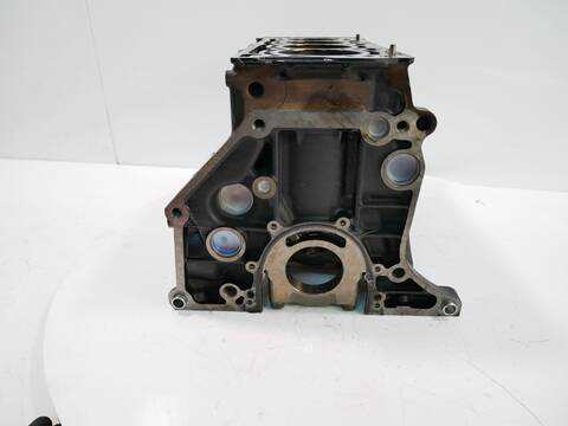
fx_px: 394
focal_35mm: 24
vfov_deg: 56.8
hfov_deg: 71.6
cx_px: 284
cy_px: 213
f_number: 3.5
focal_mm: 12
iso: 1250
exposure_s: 1/125
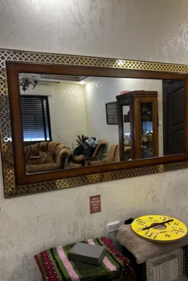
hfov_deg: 46.4
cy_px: 140
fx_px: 219
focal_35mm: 28
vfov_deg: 65.4
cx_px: 100
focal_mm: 5.7
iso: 100
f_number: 1.5
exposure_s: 1/50
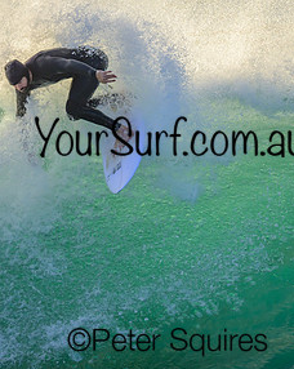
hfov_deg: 1.0
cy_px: 126
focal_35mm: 1525
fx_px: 16622
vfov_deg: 1.3
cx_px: 168
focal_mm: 800
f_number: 6.3
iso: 800
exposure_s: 1/2000
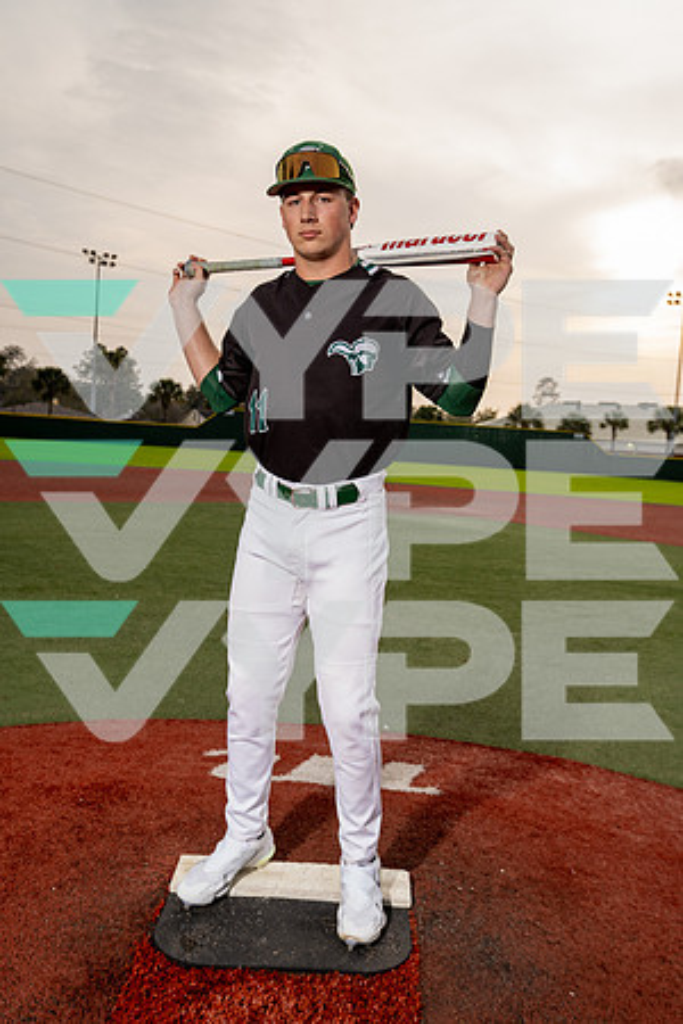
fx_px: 939
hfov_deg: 40.0
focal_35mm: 33
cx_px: 342
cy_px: 512
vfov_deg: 57.2
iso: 250
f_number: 5.6
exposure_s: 1/250
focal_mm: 33
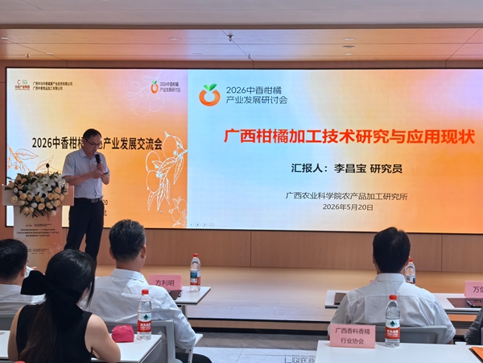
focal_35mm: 68
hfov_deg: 28.6
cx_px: 242
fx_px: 949
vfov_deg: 21.6
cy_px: 182
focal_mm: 5.75
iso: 80
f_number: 2
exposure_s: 1/100
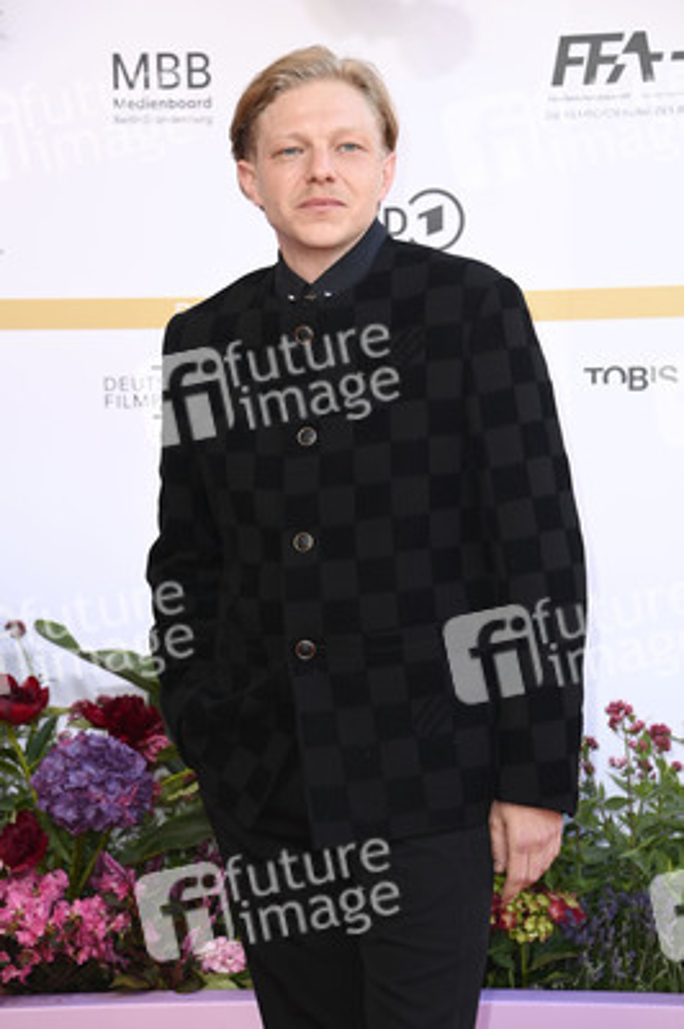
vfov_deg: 18.3
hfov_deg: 12.2
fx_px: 3197
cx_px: 342
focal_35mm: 112
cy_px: 514
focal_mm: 112
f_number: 5.6
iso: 500
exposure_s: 1/250
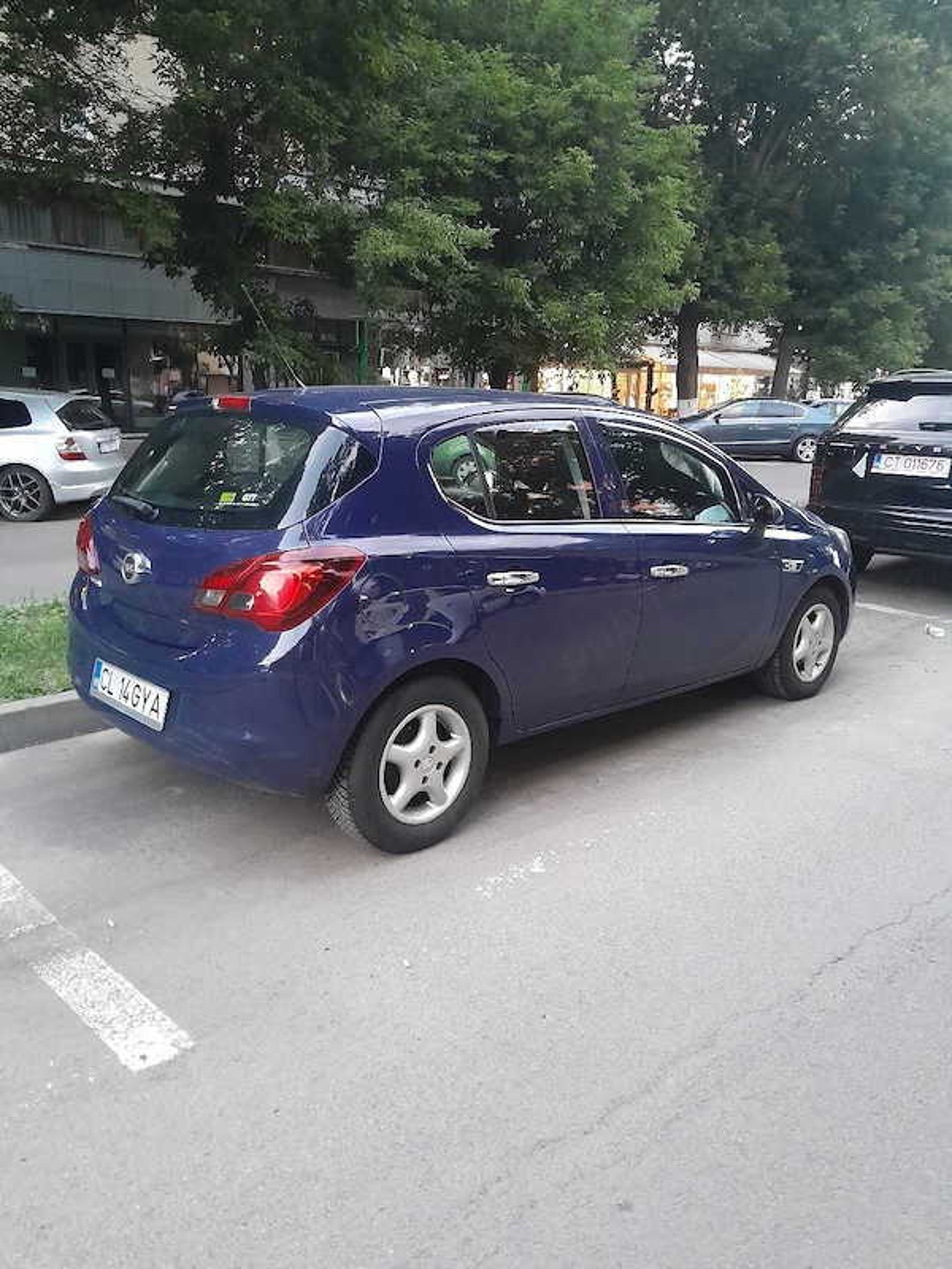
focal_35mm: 26
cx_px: 476
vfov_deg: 67.3
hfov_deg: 53.1
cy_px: 634
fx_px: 953
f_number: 1.8
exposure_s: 1/25
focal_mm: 3.98
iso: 640
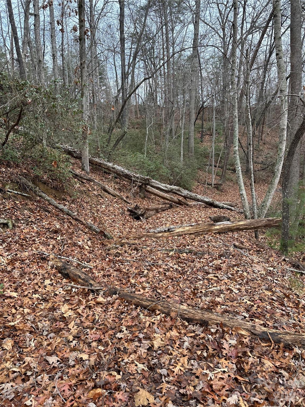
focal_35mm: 24
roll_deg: +3.6
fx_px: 282
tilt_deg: -8.1
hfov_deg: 56.8
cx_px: 152
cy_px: 204
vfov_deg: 71.6
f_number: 1.78
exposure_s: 1/237
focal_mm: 6.86
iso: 64
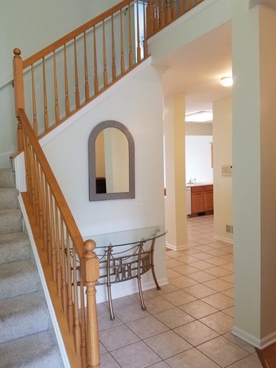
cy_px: 186
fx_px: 287
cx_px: 142
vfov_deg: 65.3
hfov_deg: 51.4
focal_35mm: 27
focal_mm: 4.2
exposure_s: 1/60
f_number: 1.7
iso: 160
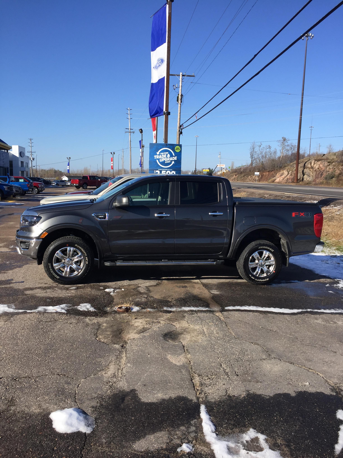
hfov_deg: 48.2
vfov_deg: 61.7
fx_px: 383
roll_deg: -1.2
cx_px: 172
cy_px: 229
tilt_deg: -5.5
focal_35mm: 29
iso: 32
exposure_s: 1/1582
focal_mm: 4.15
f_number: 2.2
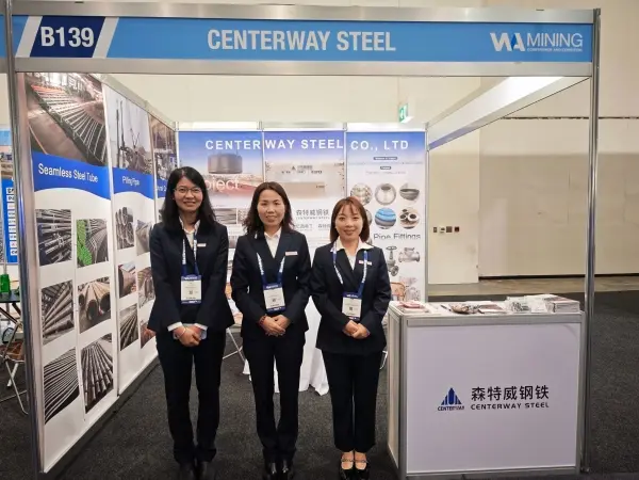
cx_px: 320
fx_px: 425
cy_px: 240
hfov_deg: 73.9
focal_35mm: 23
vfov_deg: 58.9
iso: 250
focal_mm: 6.55
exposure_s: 1/50
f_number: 1.62
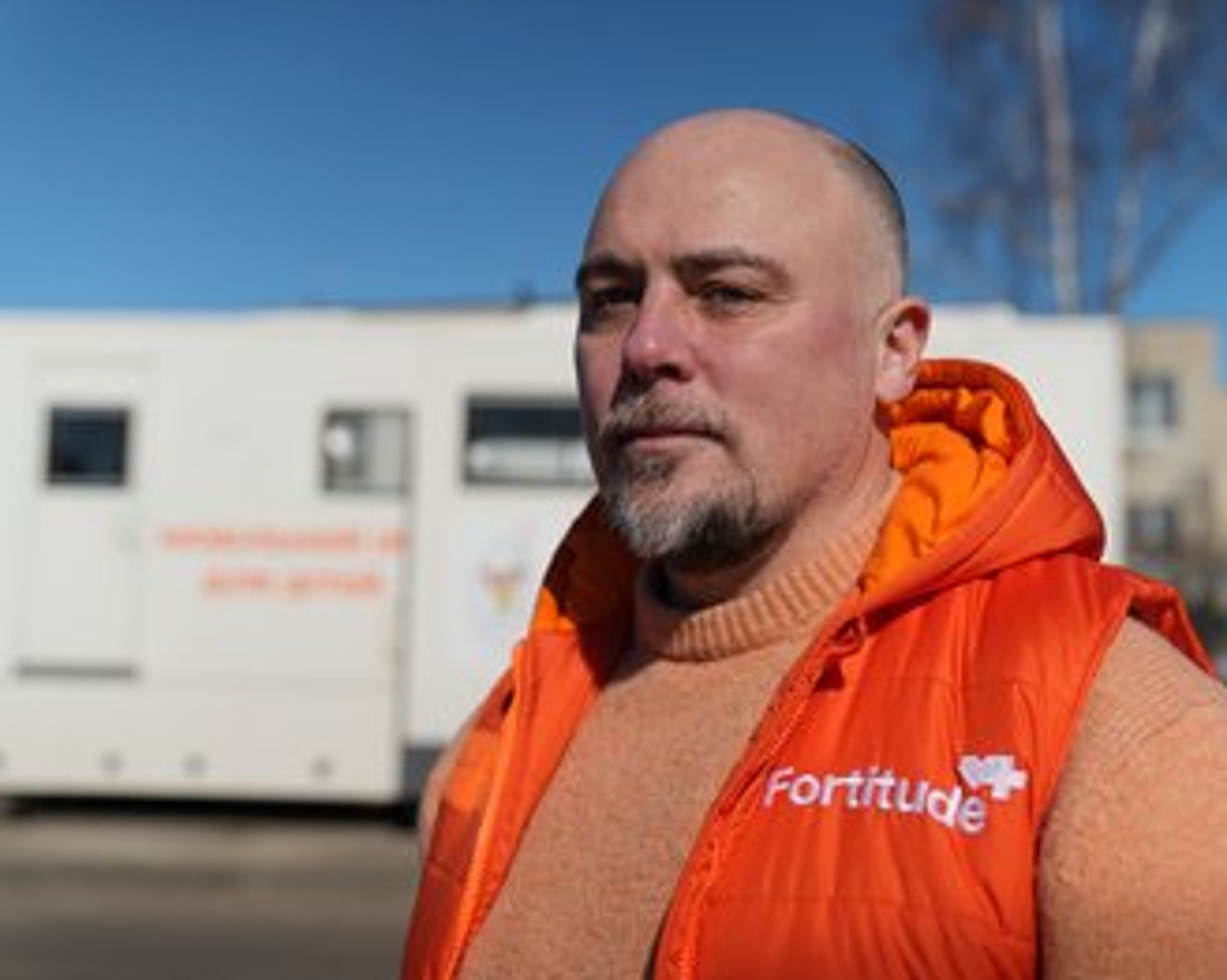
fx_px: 1706
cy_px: 488
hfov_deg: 39.5
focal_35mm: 47
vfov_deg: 32.1
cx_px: 670
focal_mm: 41
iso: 100
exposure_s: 1/100
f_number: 2.8
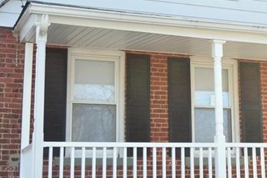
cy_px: 62
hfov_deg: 29.2
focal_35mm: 68
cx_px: 198
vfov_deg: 19.9
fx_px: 504
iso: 100
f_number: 3.5
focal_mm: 18
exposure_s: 1/200
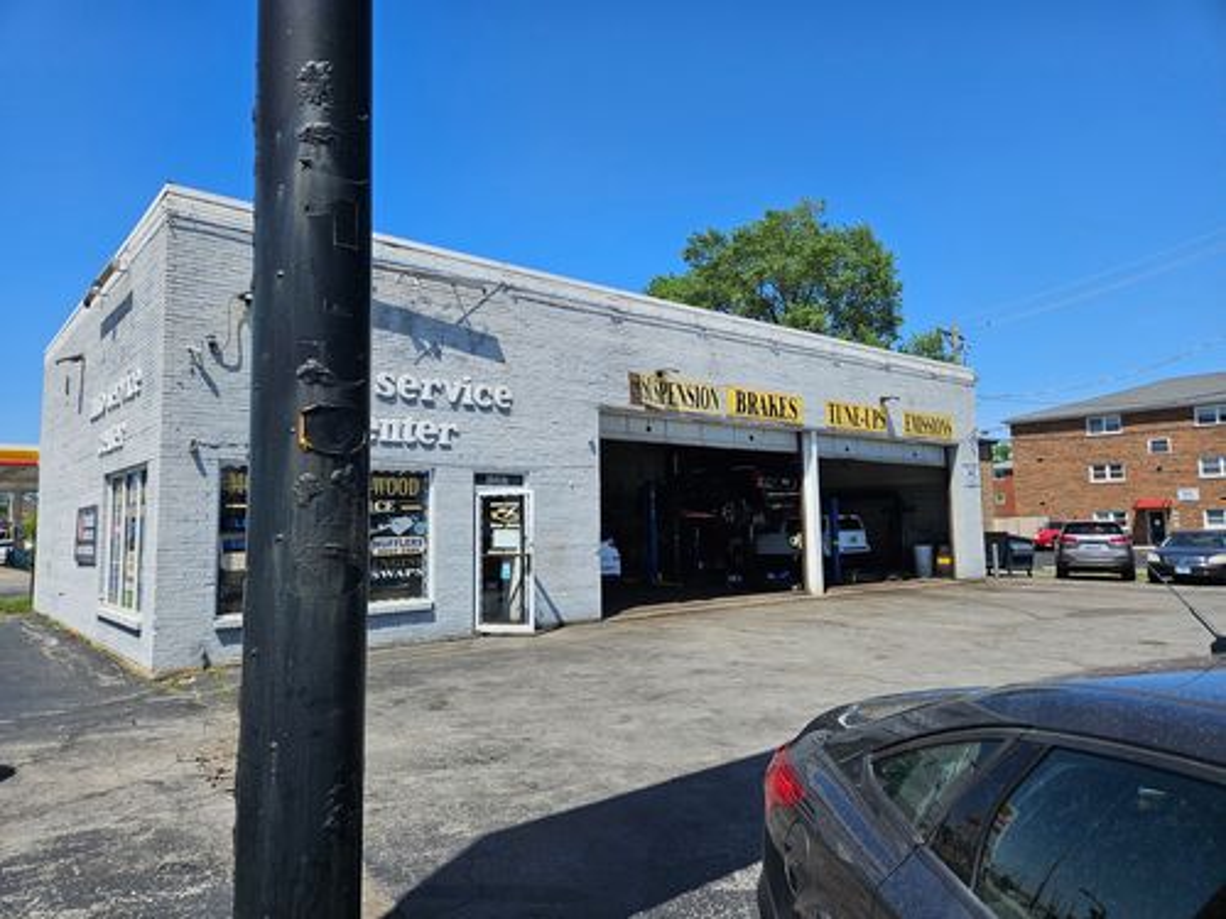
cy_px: 460
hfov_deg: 73.9
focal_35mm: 23
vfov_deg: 58.9
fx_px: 815
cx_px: 613
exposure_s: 1/2105
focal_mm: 5.4
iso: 25
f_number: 1.8
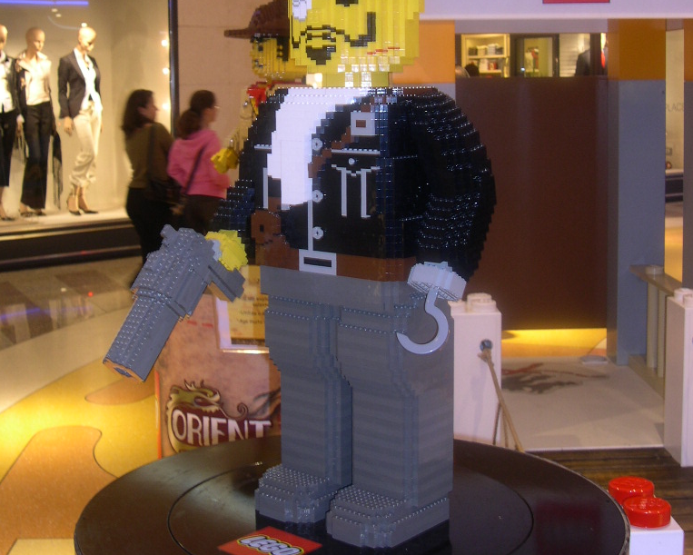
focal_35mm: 55
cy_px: 156
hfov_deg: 34.1
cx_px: 345
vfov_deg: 27.3
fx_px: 1128
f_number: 2.9
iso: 100
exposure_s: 1/30
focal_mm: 9
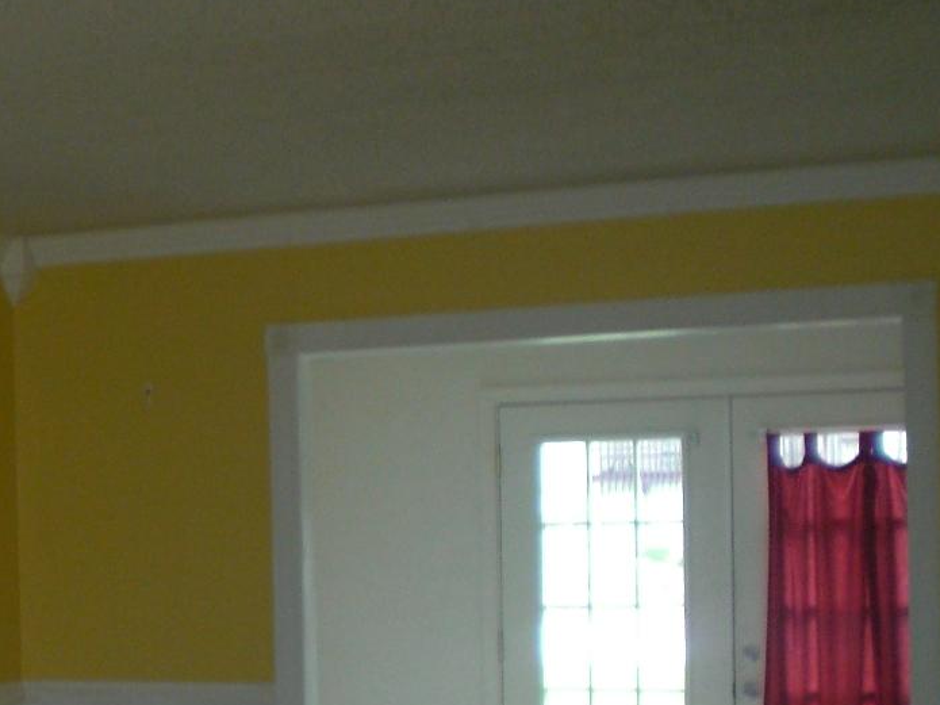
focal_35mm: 77
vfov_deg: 18.8
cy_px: 617
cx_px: 107
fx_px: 2091
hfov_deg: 24.7
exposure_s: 1/100
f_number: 3.1
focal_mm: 6.3
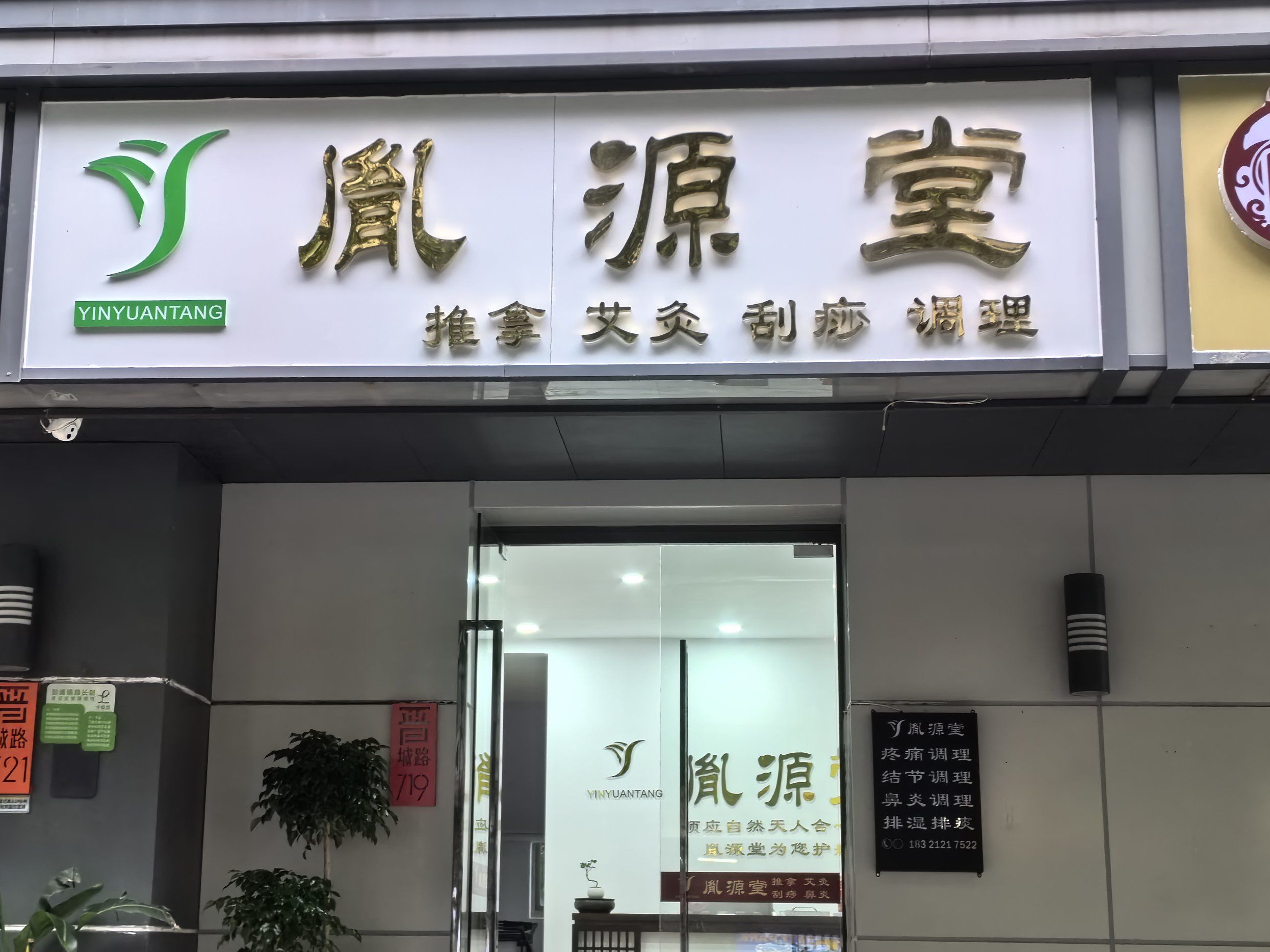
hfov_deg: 33.8
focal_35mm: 57
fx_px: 2091
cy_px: 477
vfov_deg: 25.7
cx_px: 607
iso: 250
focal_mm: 5.75
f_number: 2
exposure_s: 1/100
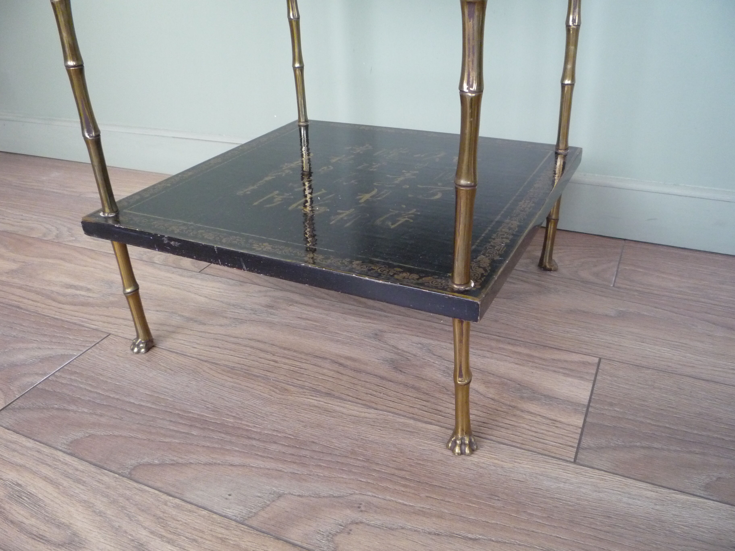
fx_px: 637
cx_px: 368
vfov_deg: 46.8
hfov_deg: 60.0
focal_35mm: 30
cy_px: 276
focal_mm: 5.2
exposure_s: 1/20
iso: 400
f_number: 3.3
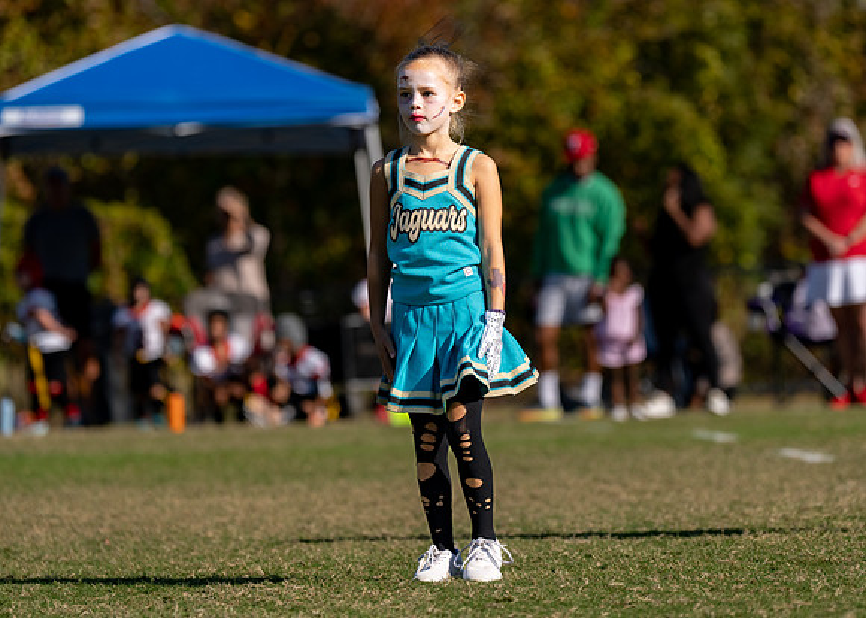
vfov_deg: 8.1
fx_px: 4382
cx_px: 447
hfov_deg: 11.3
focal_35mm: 178
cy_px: 251
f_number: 2.8
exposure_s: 1/5000
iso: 100
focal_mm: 136
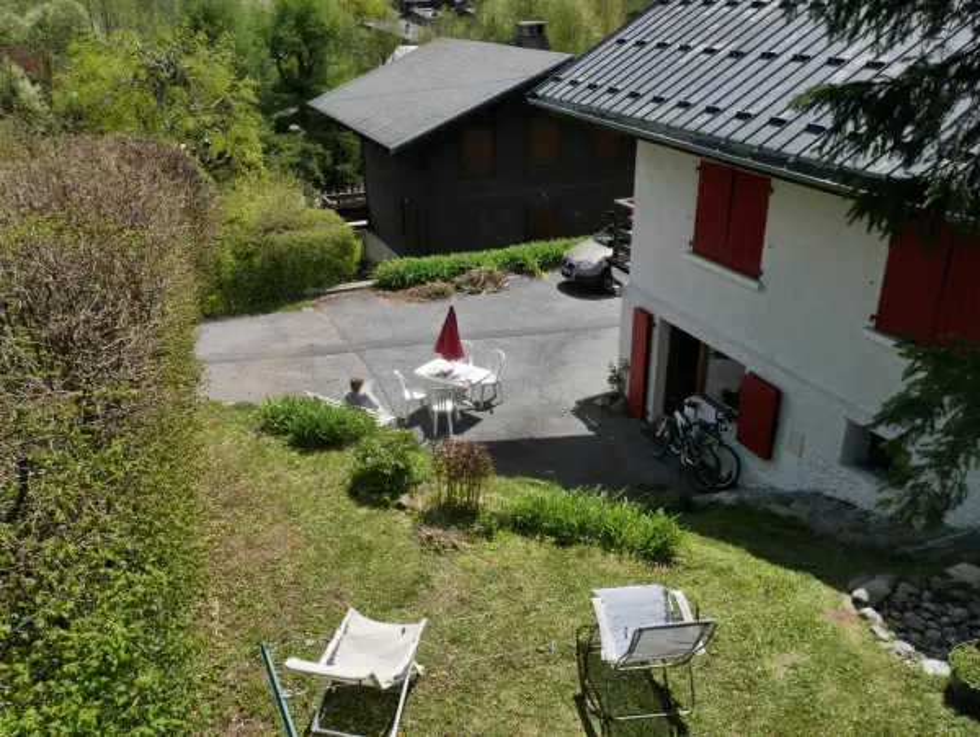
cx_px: 490
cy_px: 368
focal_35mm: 30
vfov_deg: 46.9
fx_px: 850
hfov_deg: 59.9
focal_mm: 15
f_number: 18
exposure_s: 1/125
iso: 200
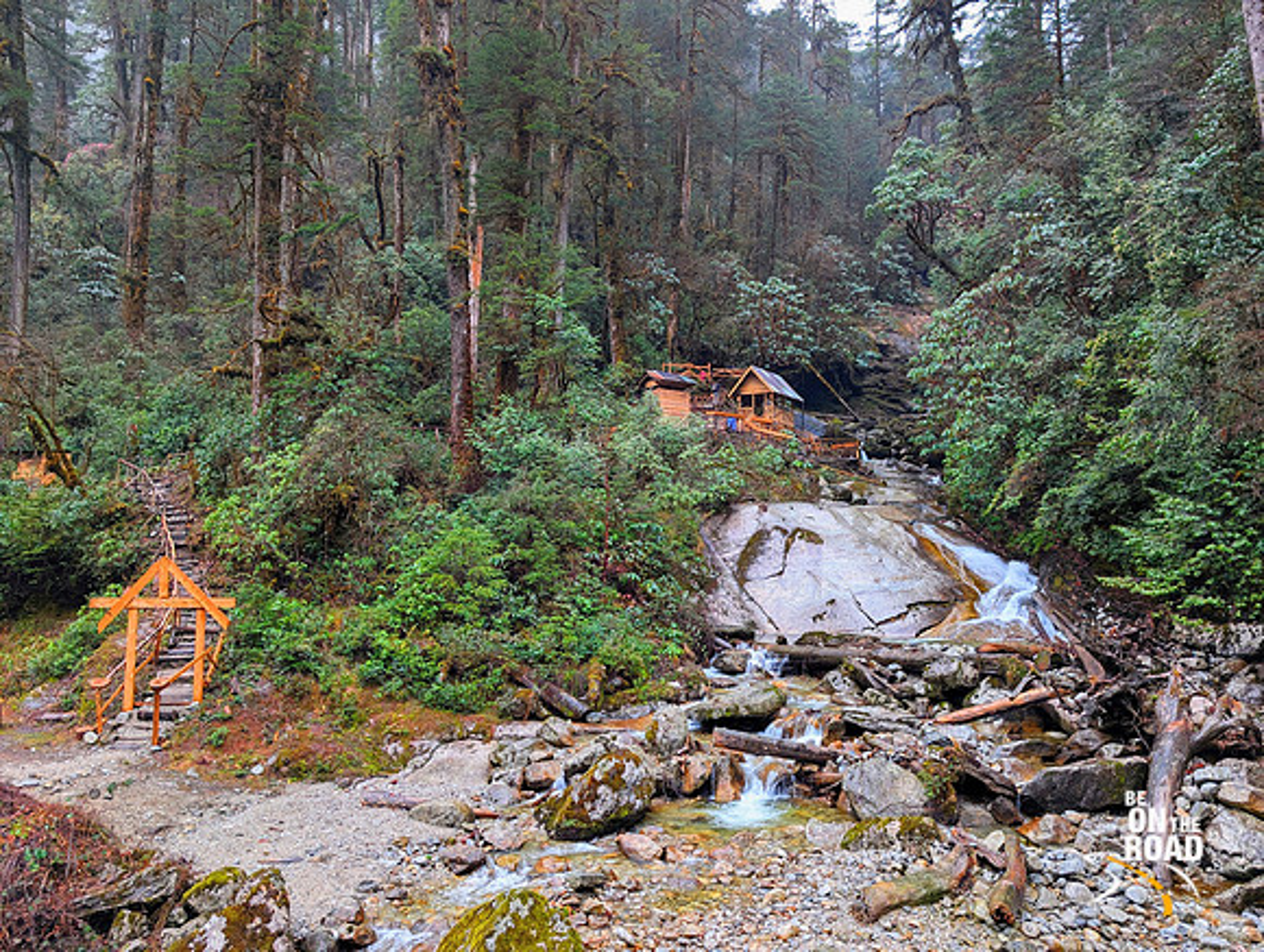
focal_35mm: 24
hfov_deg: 71.5
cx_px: 632
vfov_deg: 57.0
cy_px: 476
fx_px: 878
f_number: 1.68
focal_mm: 6.9
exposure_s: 1/23.8
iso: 19
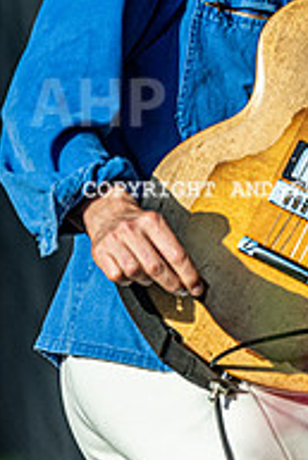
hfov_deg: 2.5
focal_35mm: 560
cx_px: 419
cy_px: -17
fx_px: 7173
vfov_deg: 3.7
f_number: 3.2
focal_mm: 160
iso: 640
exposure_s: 1/6400
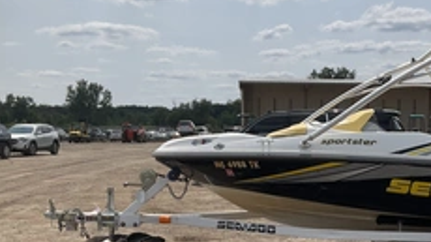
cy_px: 223
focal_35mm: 55
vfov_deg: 21.3
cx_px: 320
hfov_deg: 37.0
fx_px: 628
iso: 25
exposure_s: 1/3125
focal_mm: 3
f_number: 1.8
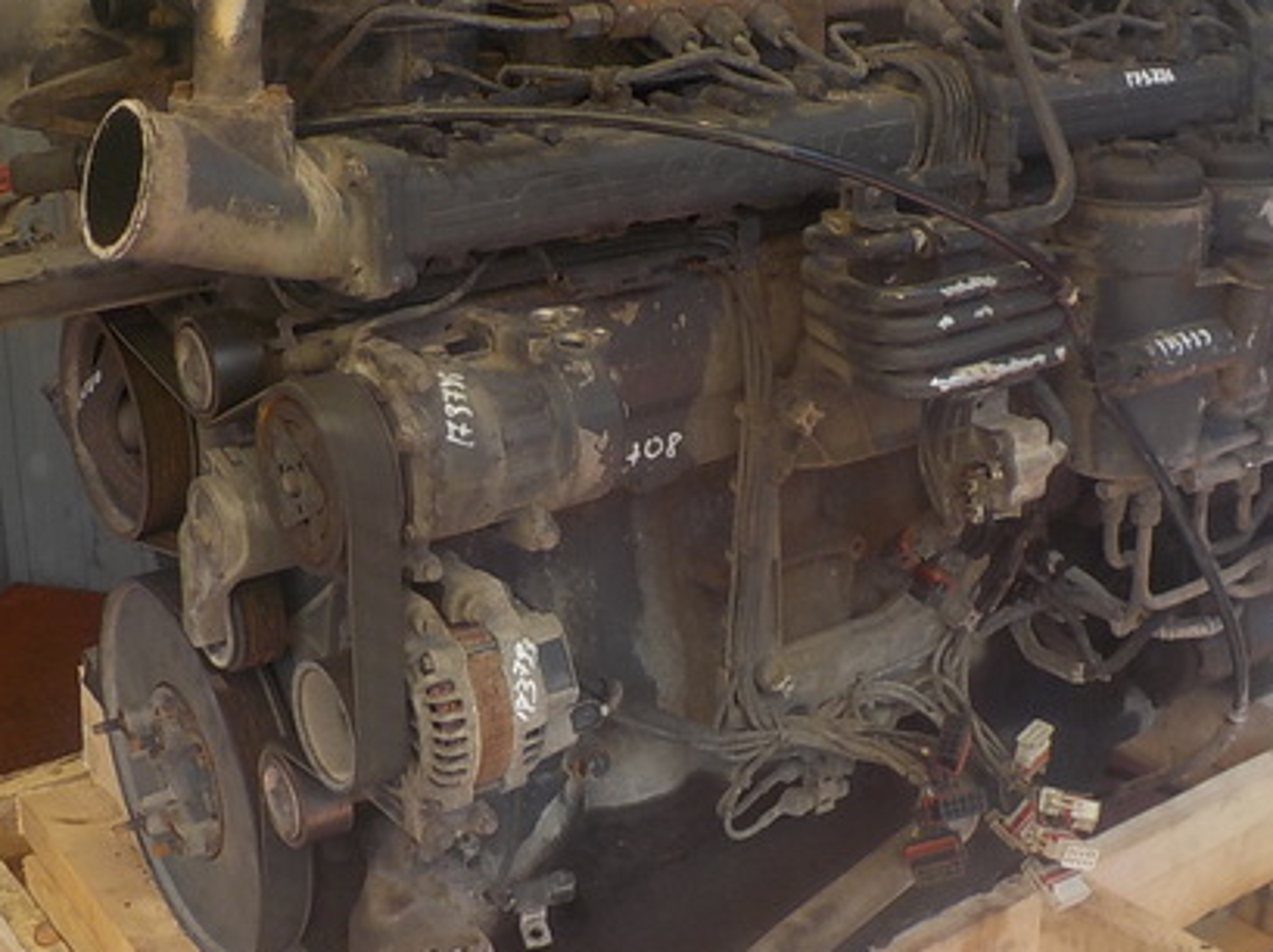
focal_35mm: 47
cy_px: 476
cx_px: 622
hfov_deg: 40.5
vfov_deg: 30.8
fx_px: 1727
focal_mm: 4.1
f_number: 3.3
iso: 125
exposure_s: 1/100
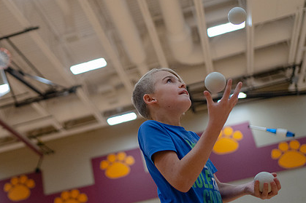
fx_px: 459
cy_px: 87
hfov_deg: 36.3
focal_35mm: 54
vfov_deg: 25.0
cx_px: 90
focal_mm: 35
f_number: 2
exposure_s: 1/1600
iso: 3200
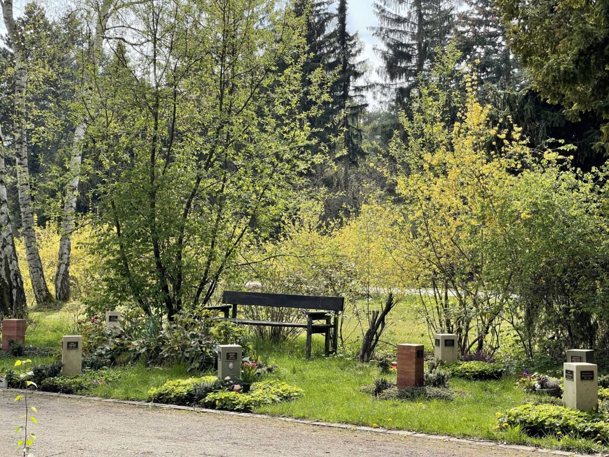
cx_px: 304
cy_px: 228
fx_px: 1126
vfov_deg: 22.9
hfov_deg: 30.3
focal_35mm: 64
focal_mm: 7.5
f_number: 2.2
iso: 20
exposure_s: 1/608
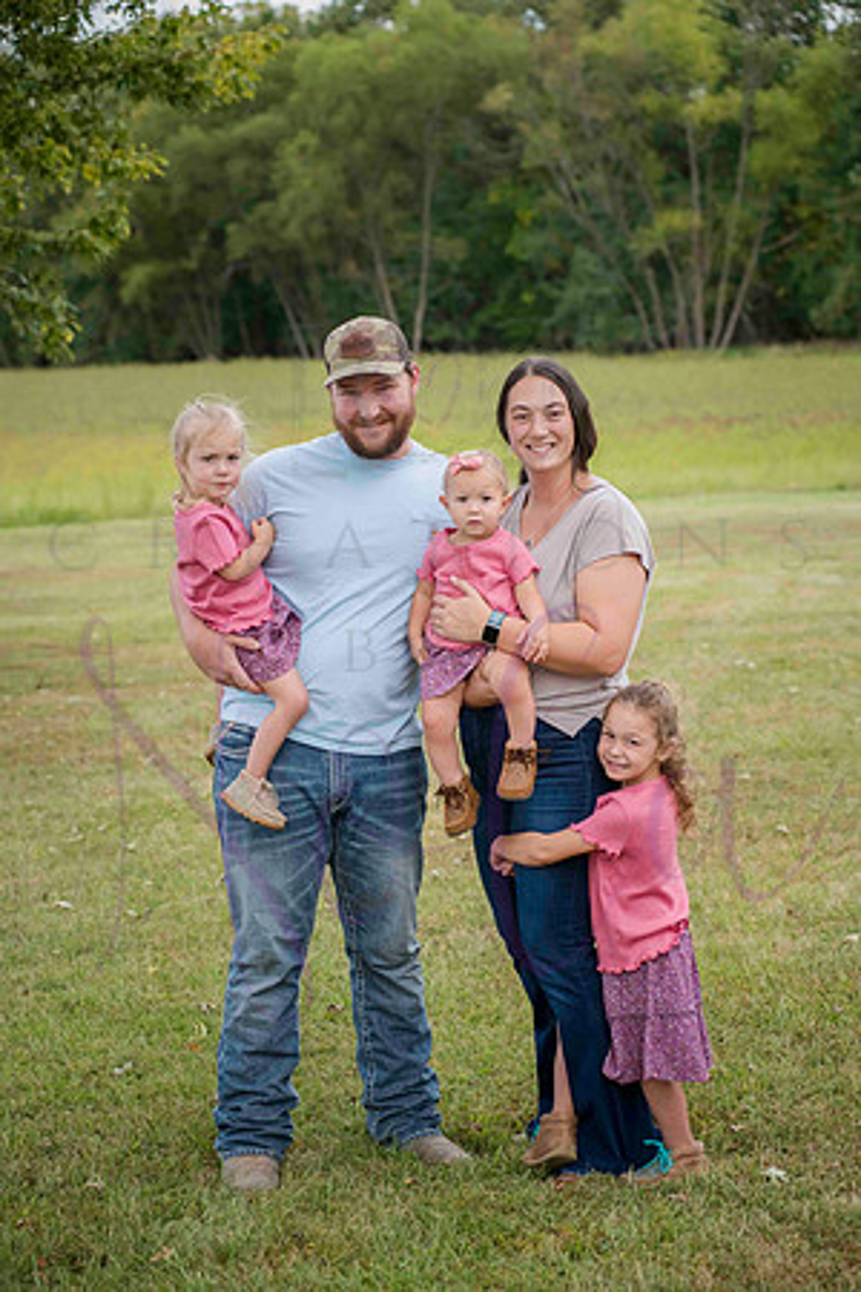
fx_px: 2870
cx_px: 430
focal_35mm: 80
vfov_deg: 25.4
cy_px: 646
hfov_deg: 17.1
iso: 400
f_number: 5
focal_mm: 80
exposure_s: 1/400
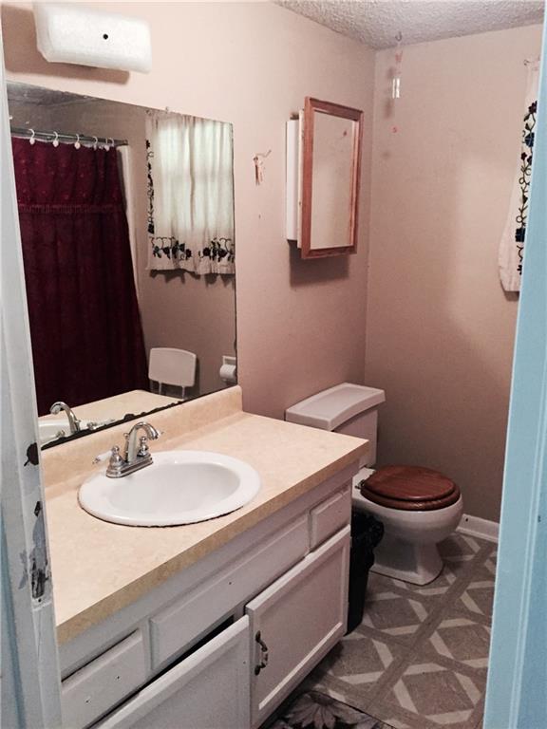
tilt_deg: -11.7
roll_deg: -0.2
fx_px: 611
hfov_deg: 48.2
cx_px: 274
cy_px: 364
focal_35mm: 29
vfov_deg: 61.7
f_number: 2.2
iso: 250
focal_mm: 4.15
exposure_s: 1/30
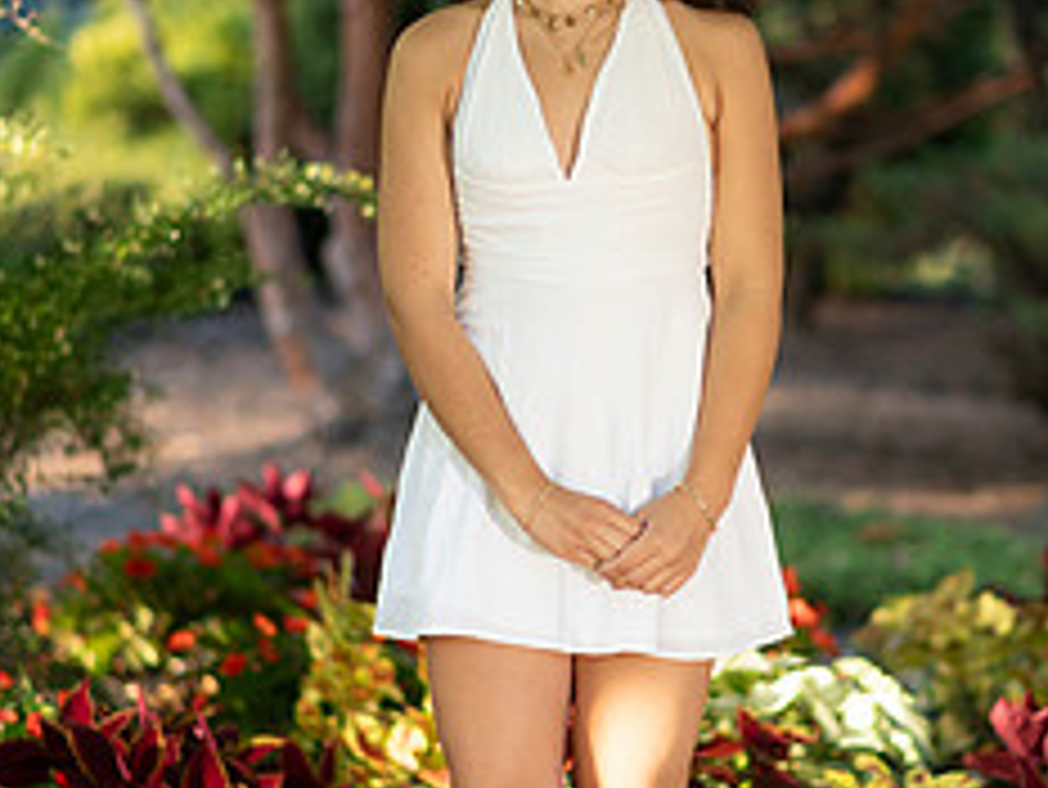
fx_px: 4786
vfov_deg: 9.4
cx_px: 648
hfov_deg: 12.5
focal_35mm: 158
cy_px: 401
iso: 500
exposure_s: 1/1000
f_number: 1.8
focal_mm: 85
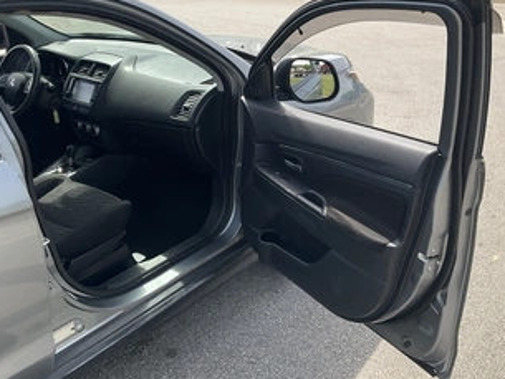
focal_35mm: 38
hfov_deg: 49.0
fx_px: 555
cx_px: 245
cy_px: 167
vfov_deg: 37.7
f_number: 1.8
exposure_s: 1/842
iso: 25
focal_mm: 3
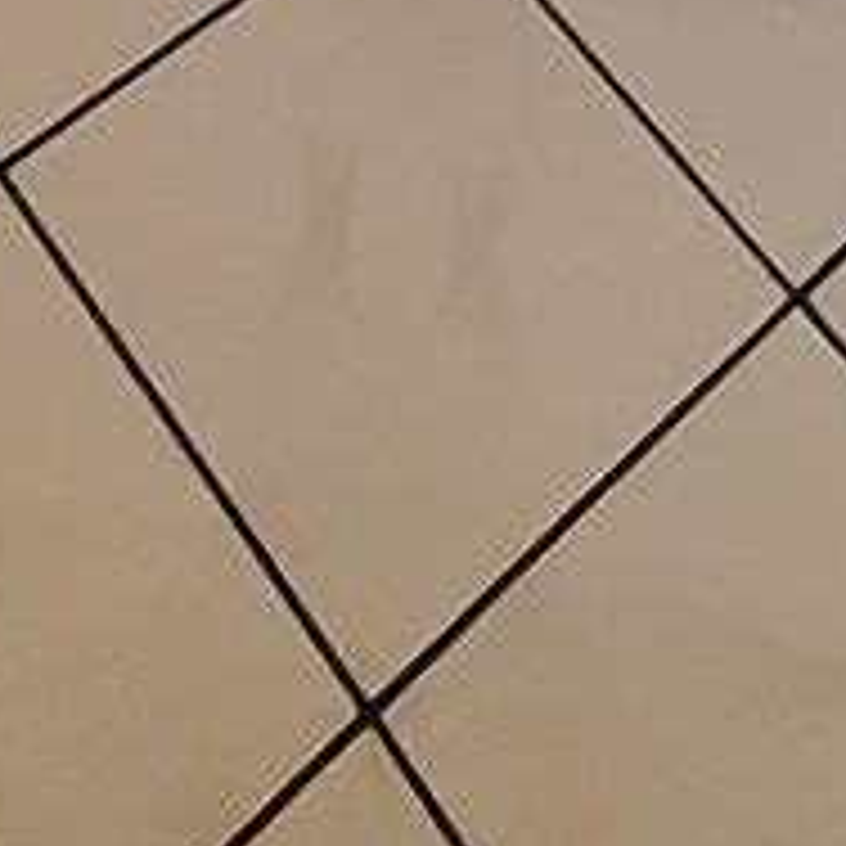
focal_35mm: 98
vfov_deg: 11.1
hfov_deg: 17.7
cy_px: -1692
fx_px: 2710
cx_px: 580
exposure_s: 1/20
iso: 800
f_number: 2.2
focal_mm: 1.8
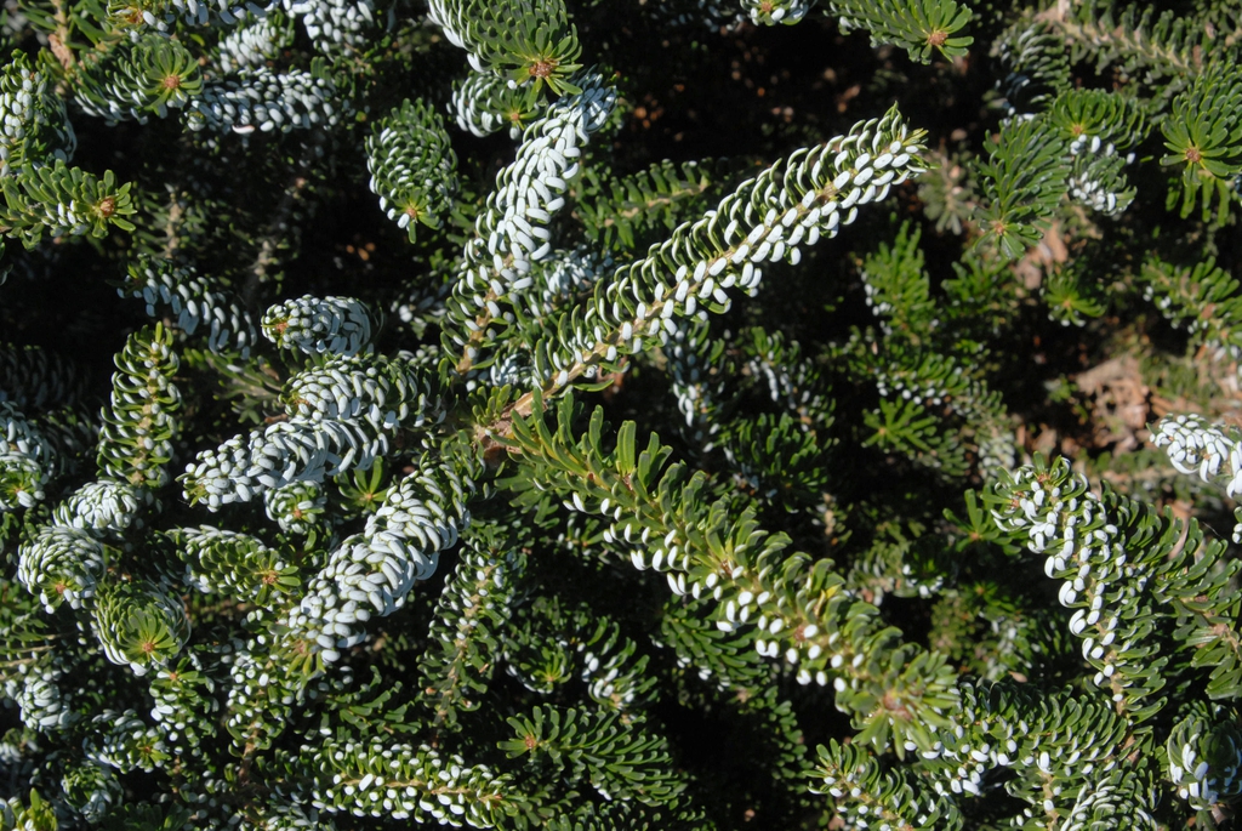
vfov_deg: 18.2
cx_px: 621
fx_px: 2590
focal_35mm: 75
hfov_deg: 27.0
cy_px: 416
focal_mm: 50
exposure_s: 1/350
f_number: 10
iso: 400
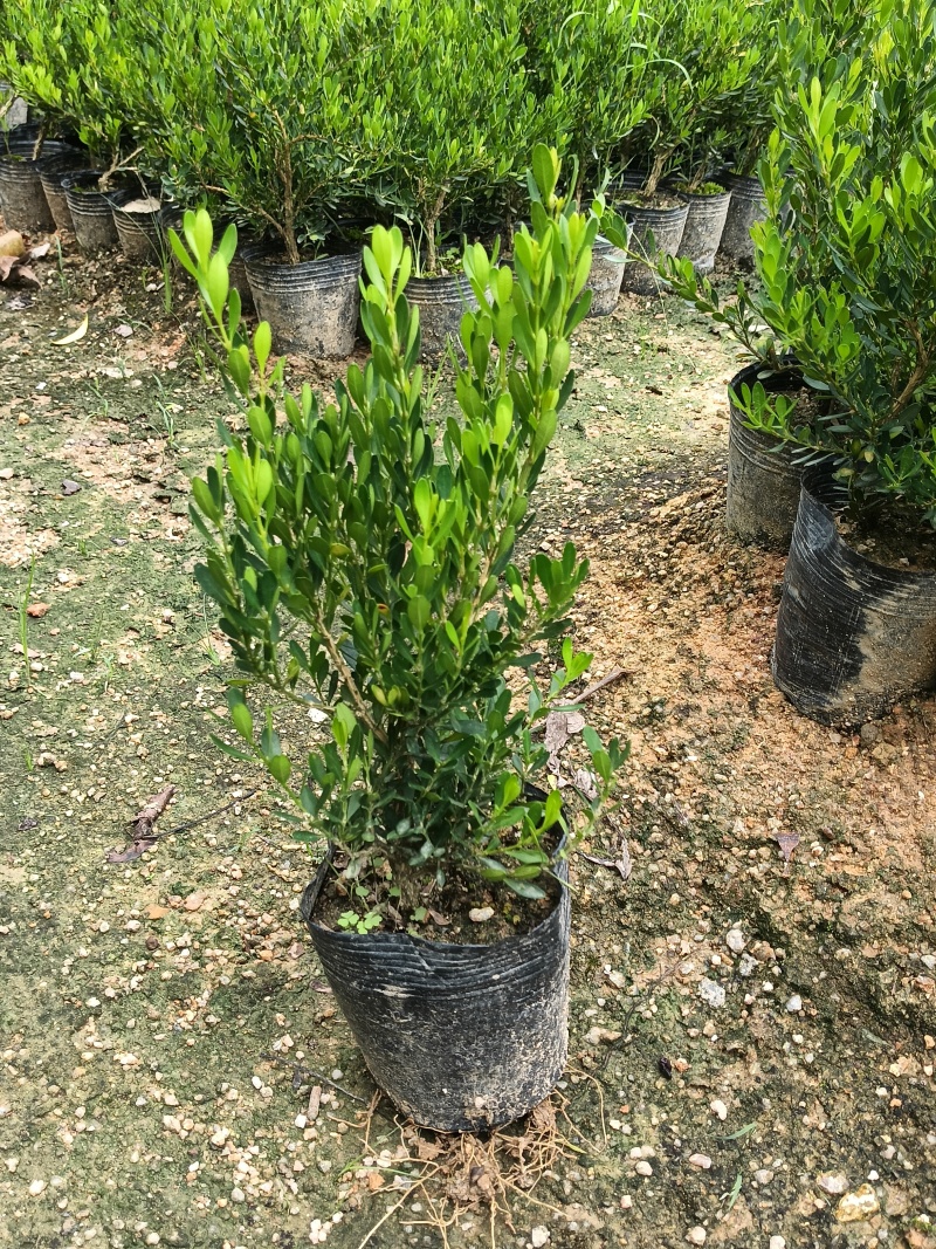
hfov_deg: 46.8
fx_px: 1082
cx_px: 468
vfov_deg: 60.0
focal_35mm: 30
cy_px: 624
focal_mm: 3.61
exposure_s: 1/123
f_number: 1.8
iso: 50
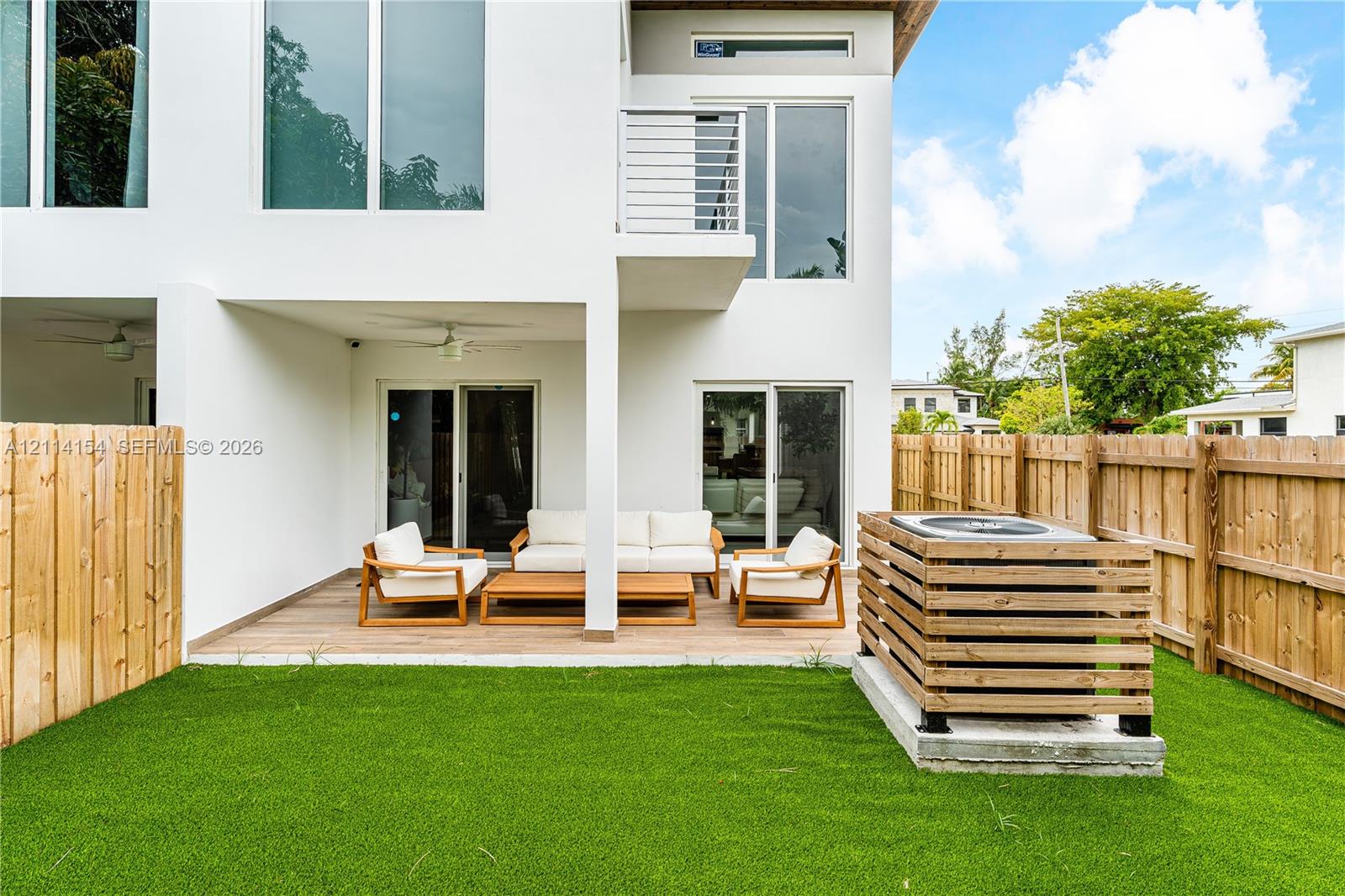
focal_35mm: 16
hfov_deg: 96.7
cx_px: 672
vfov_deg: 73.7
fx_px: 598
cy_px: 448
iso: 100
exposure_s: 1/100
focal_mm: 16
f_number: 9
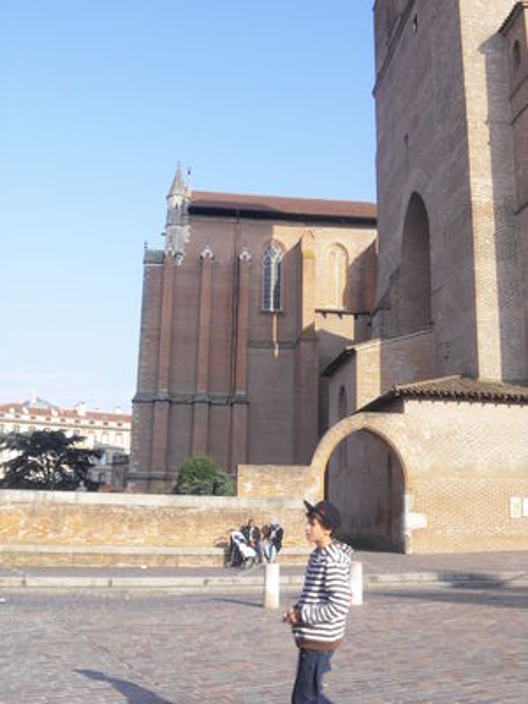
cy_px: 352
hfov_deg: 36.8
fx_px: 793
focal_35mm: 39
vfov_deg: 47.9
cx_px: 264
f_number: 9.1
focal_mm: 6.51
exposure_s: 1/80
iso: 64
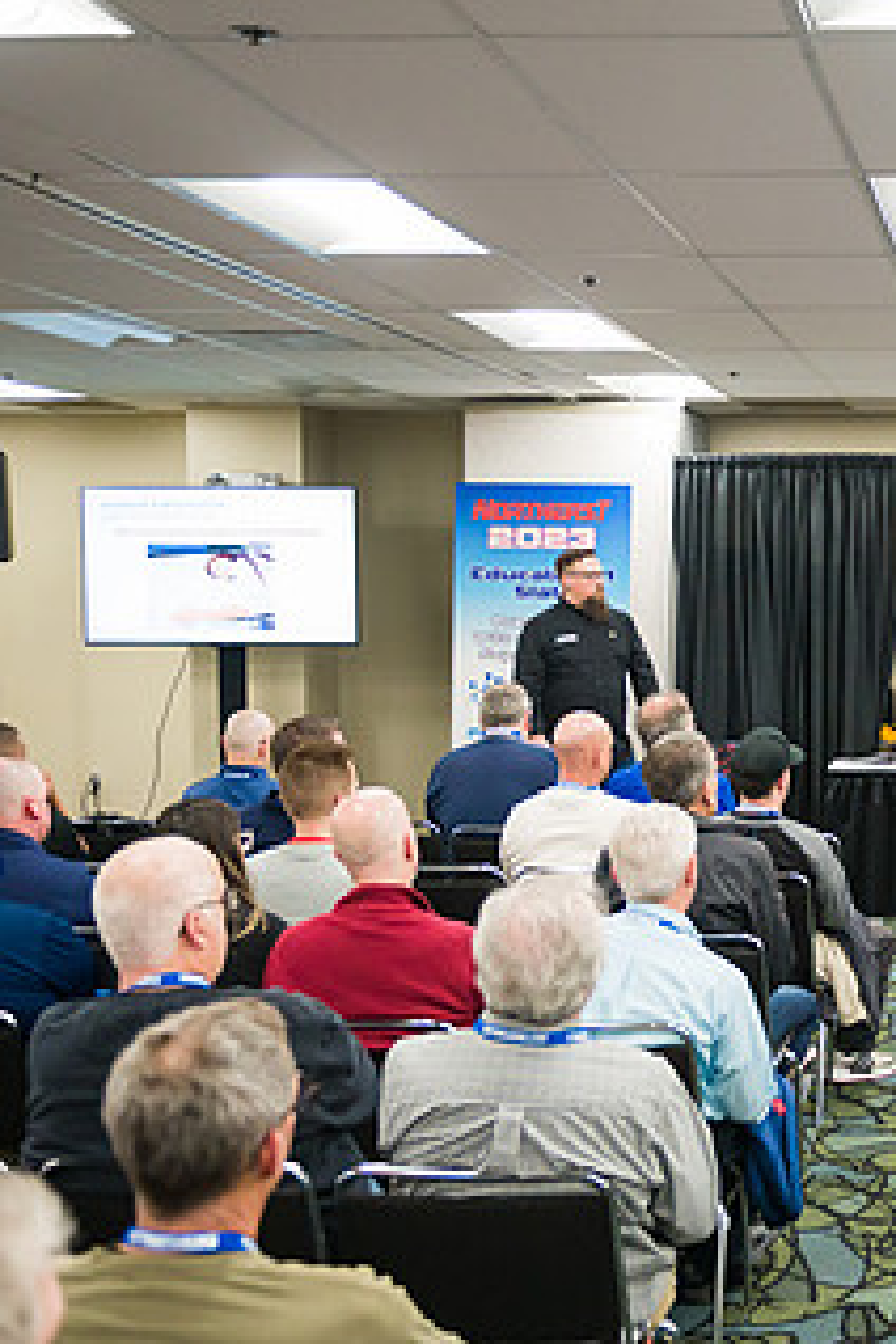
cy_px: 680
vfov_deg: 38.9
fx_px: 1904
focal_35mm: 51
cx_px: 989
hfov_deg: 24.7
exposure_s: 1/640
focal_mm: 28
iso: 3200
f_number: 3.2
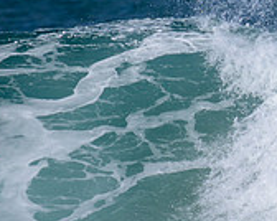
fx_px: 21266
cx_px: 453
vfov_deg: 0.6
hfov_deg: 0.7
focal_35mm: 2597
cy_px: 136
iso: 560
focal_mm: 800
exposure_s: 1/2000
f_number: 11
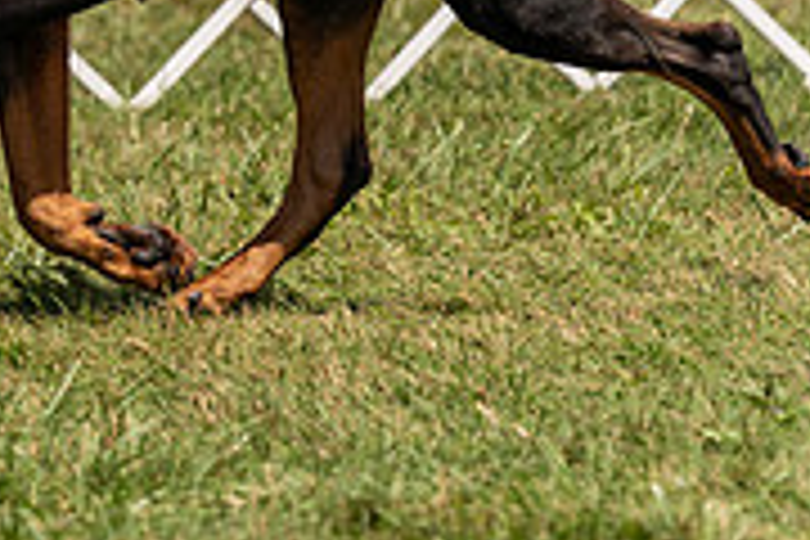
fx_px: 15704
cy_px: -459
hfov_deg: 3.0
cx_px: -173
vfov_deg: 2.0
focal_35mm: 698
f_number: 4
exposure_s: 1/2000
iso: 200
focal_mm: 186
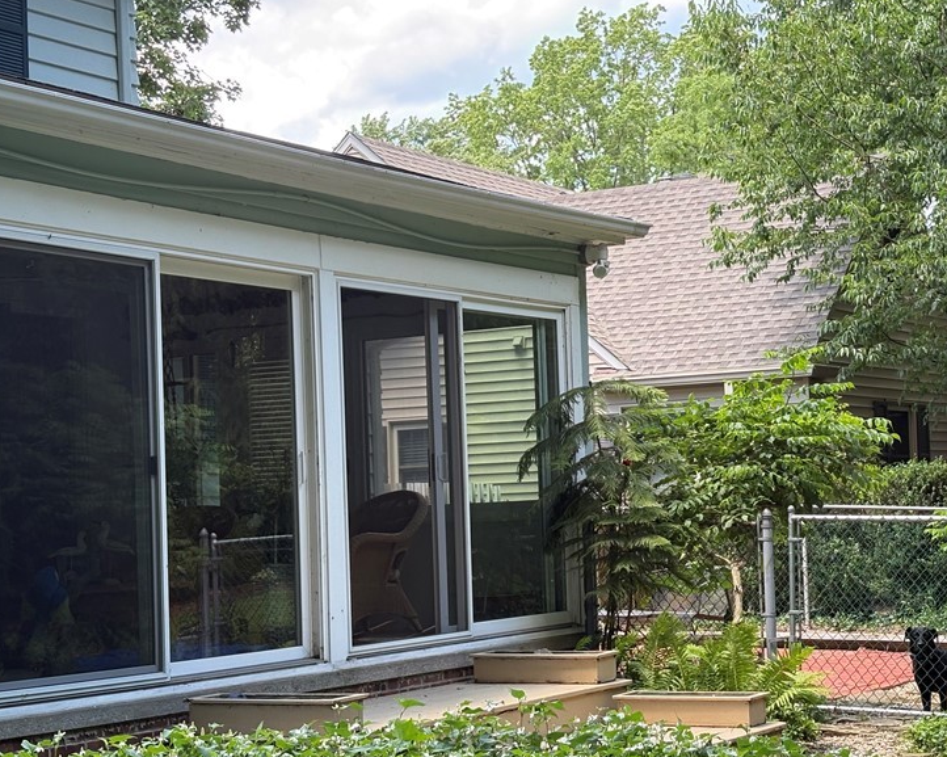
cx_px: 635
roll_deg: +2.1
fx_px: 2017
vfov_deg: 21.2
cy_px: 443
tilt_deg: +3.2
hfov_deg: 26.3
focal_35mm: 72
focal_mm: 5.96
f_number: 1.6
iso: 32
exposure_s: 1/190
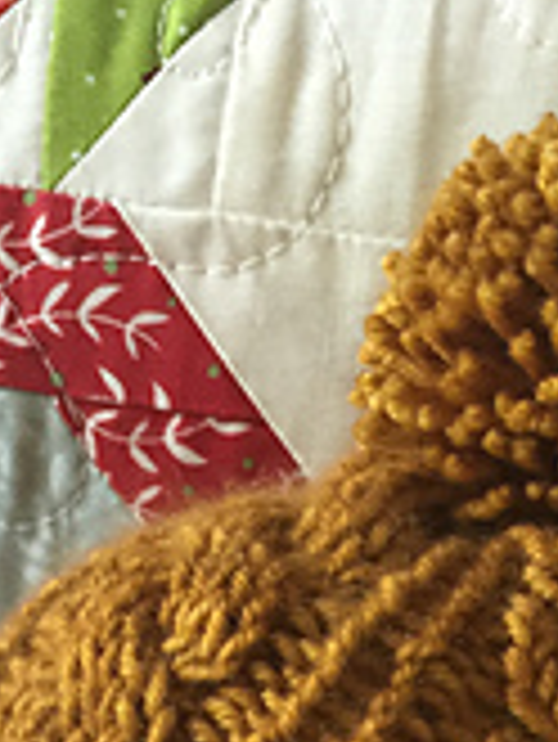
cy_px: 989
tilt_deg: -46.9
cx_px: 398
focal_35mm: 88
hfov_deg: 16.7
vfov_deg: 20.2
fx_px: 1889
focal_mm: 4.15
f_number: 2.2
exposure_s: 1/8
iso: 125
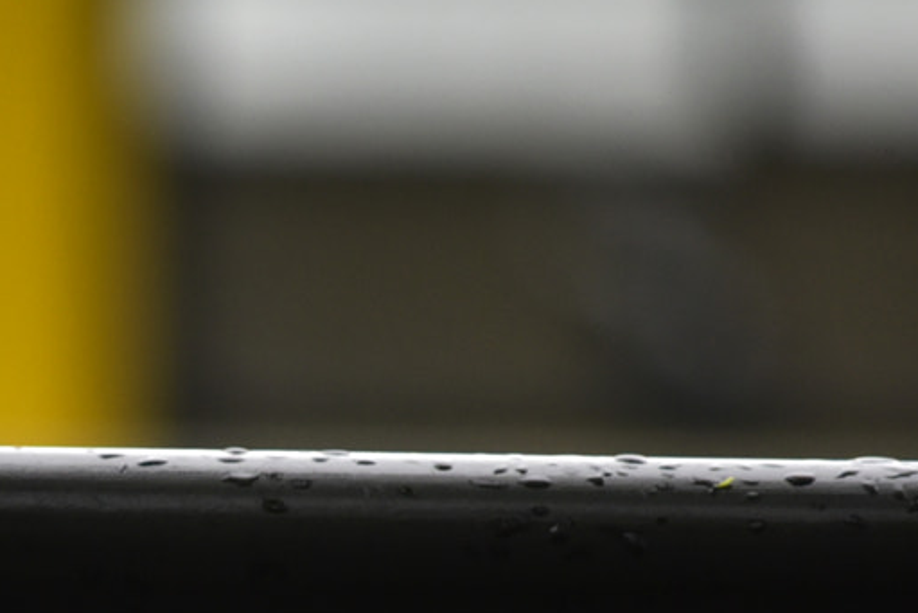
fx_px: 30658
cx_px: -162
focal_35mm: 1202
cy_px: 702
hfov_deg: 1.7
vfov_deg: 1.1
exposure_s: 1/320
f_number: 5.6
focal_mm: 300
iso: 1250
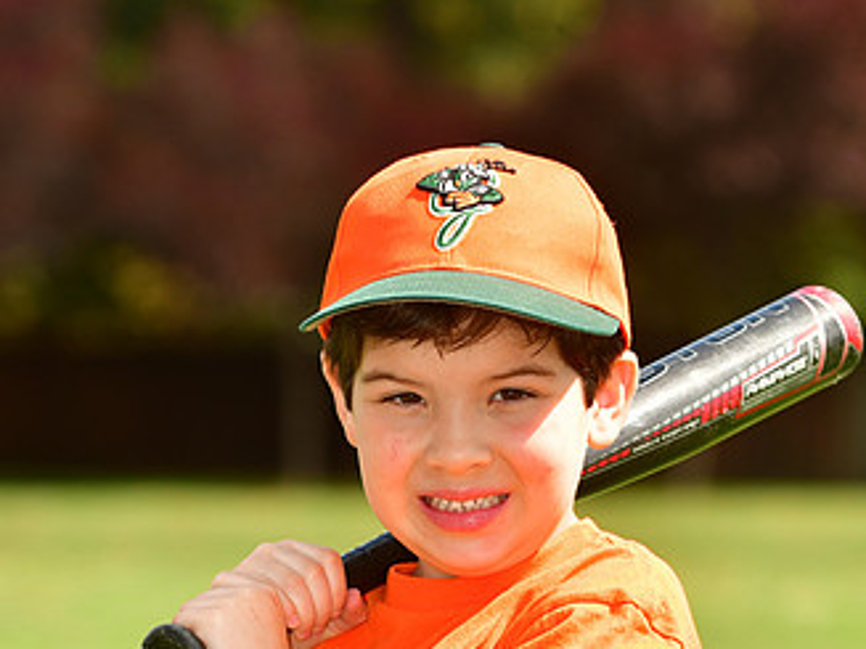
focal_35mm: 333
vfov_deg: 4.4
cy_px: 763
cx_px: 470
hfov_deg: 6.0
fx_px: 8328
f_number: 5
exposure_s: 1/800
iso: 200
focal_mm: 130
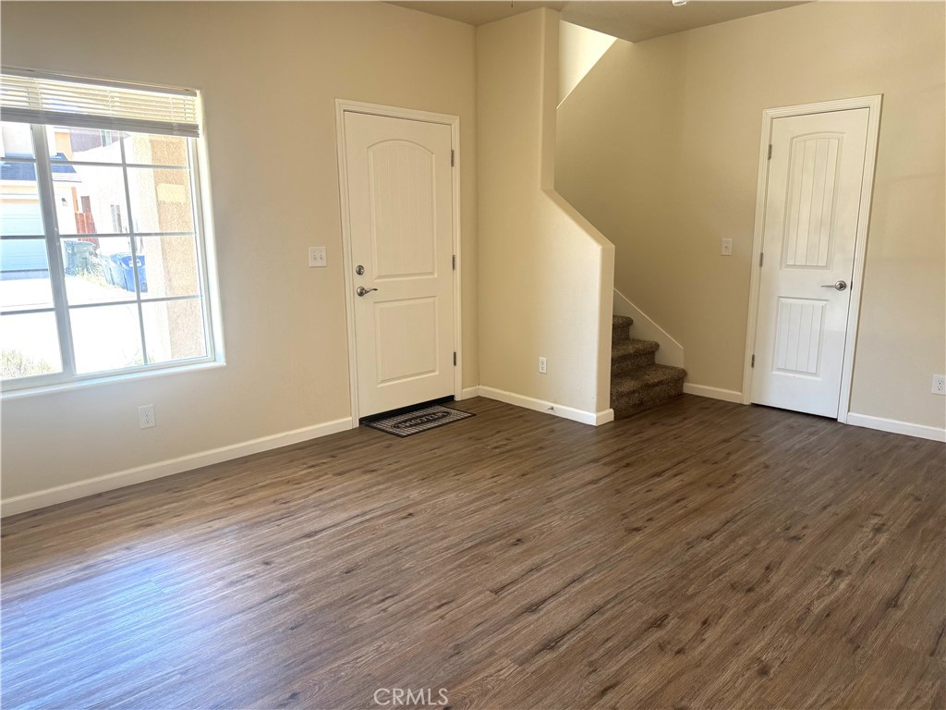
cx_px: 473
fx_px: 656
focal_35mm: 24
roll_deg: +0.2
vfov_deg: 56.8
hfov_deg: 71.6
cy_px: 355
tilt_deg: -12.9
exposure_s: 1/120
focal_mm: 6.76
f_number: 1.78
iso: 160
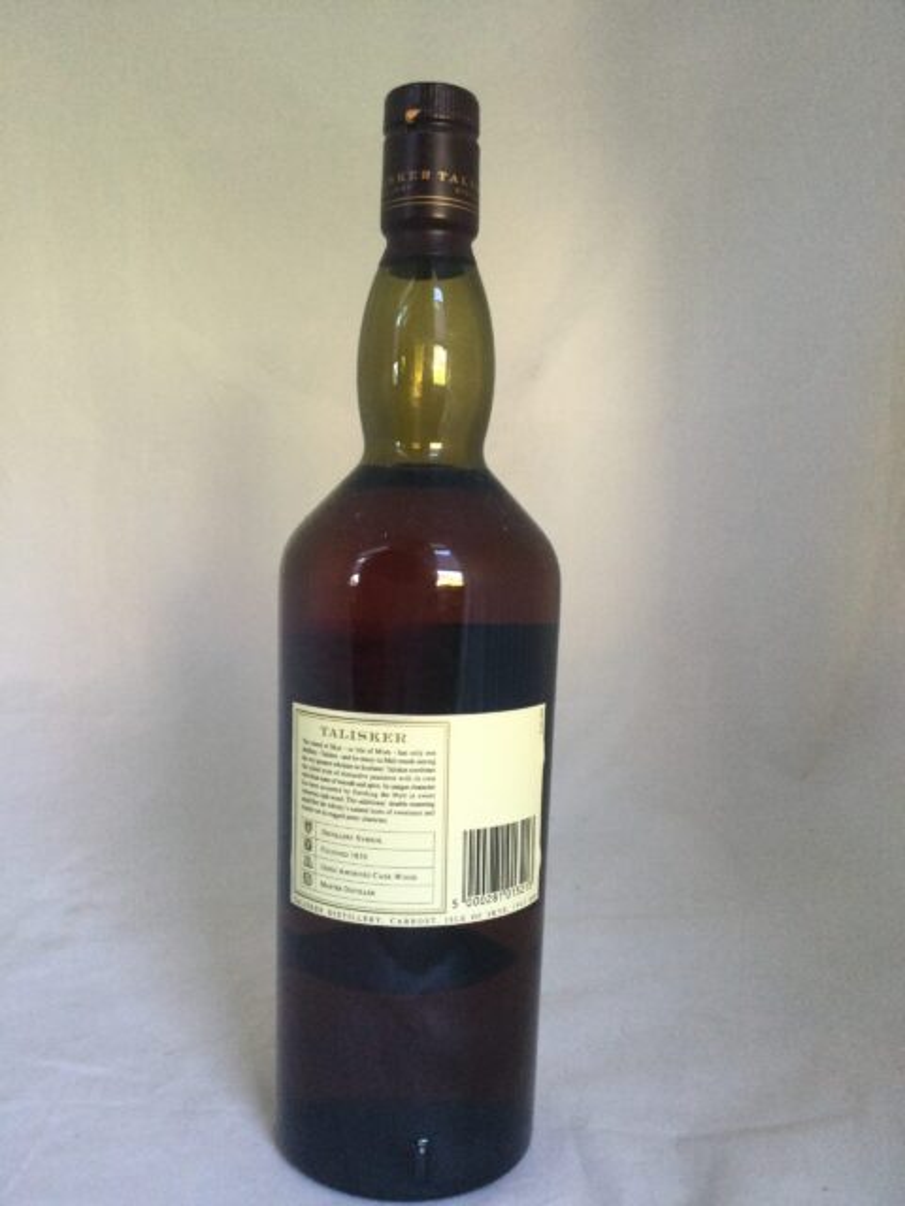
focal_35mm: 31
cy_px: 603
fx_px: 1081
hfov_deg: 45.4
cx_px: 452
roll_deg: -1.0
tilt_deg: -4.6
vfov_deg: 58.4
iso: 100
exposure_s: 1/33
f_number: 2.4
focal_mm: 3.3
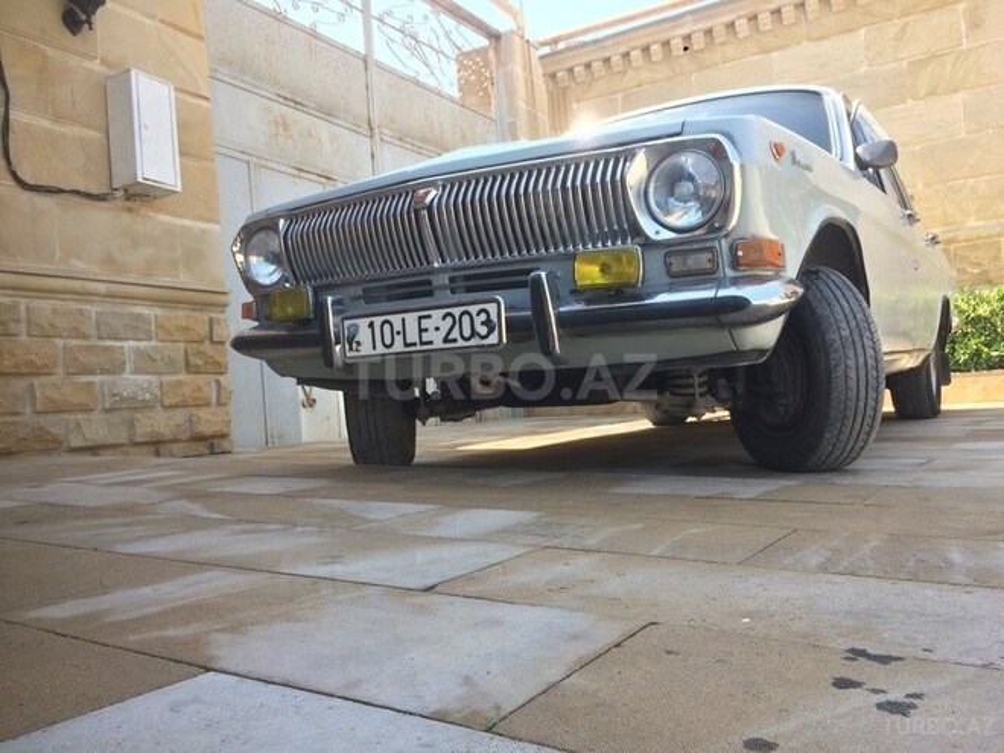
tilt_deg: -2.3
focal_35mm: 29
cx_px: 502
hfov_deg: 61.7
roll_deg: -0.8
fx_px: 841
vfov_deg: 48.2
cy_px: 376
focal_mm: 4.15
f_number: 2.2
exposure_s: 1/345
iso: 32
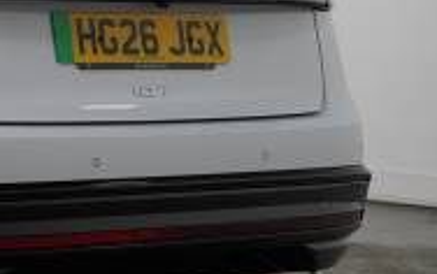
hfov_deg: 13.1
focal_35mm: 151
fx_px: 1801
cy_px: -37
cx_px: -225
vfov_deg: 8.6
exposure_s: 1/160
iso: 800
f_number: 4
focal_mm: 43.6
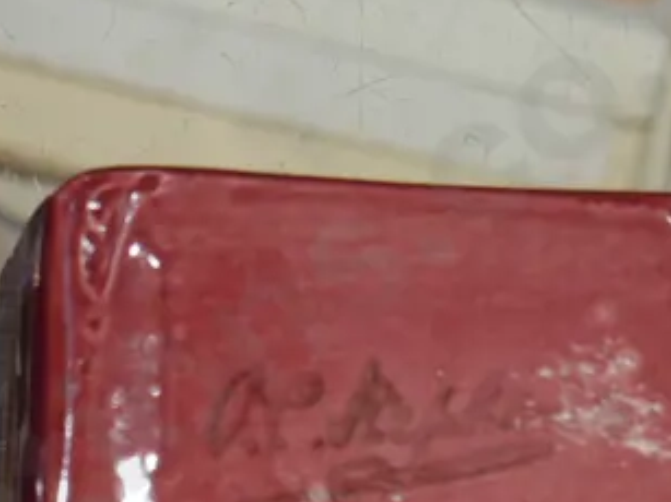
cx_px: -81
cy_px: 591
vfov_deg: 9.2
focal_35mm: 160
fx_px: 3100
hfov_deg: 12.1
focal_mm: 24
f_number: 5.2
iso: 250
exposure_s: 1/60
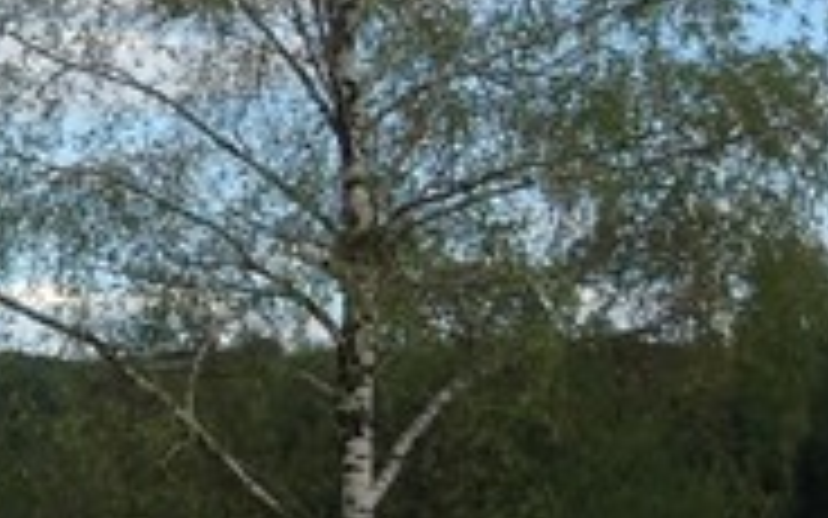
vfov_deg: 6.4
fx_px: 4649
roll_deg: +0.4
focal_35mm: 206
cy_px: 196
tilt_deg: +4.9
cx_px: -1292
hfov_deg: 9.0
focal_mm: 4.28
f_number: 2.4
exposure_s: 1/864
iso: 50
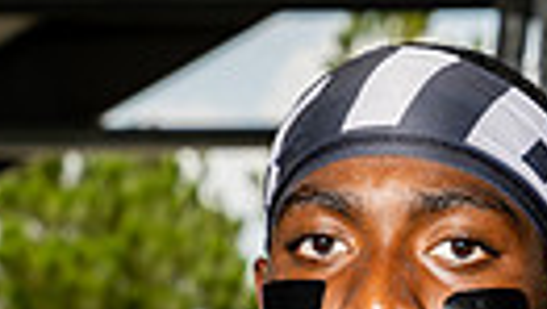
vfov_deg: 4.9
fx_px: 3499
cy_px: 852
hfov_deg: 8.9
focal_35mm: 241
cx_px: 330
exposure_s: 1/250
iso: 100
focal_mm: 67
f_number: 6.3
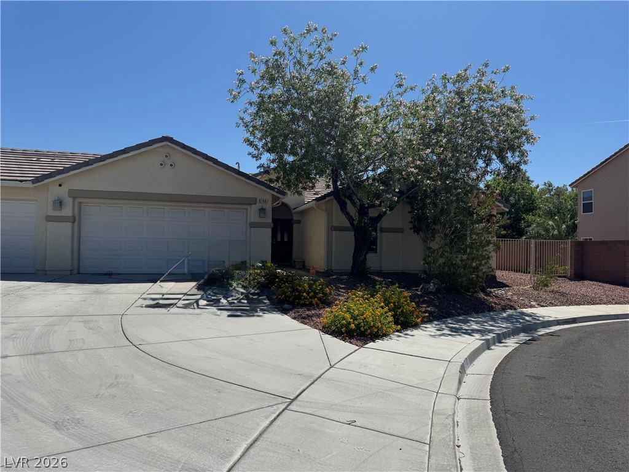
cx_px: 314
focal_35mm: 24
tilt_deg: +1.3
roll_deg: -1.1
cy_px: 236
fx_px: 436
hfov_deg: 71.6
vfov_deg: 56.8
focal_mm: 6.76
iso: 80
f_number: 1.78
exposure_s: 1/7937
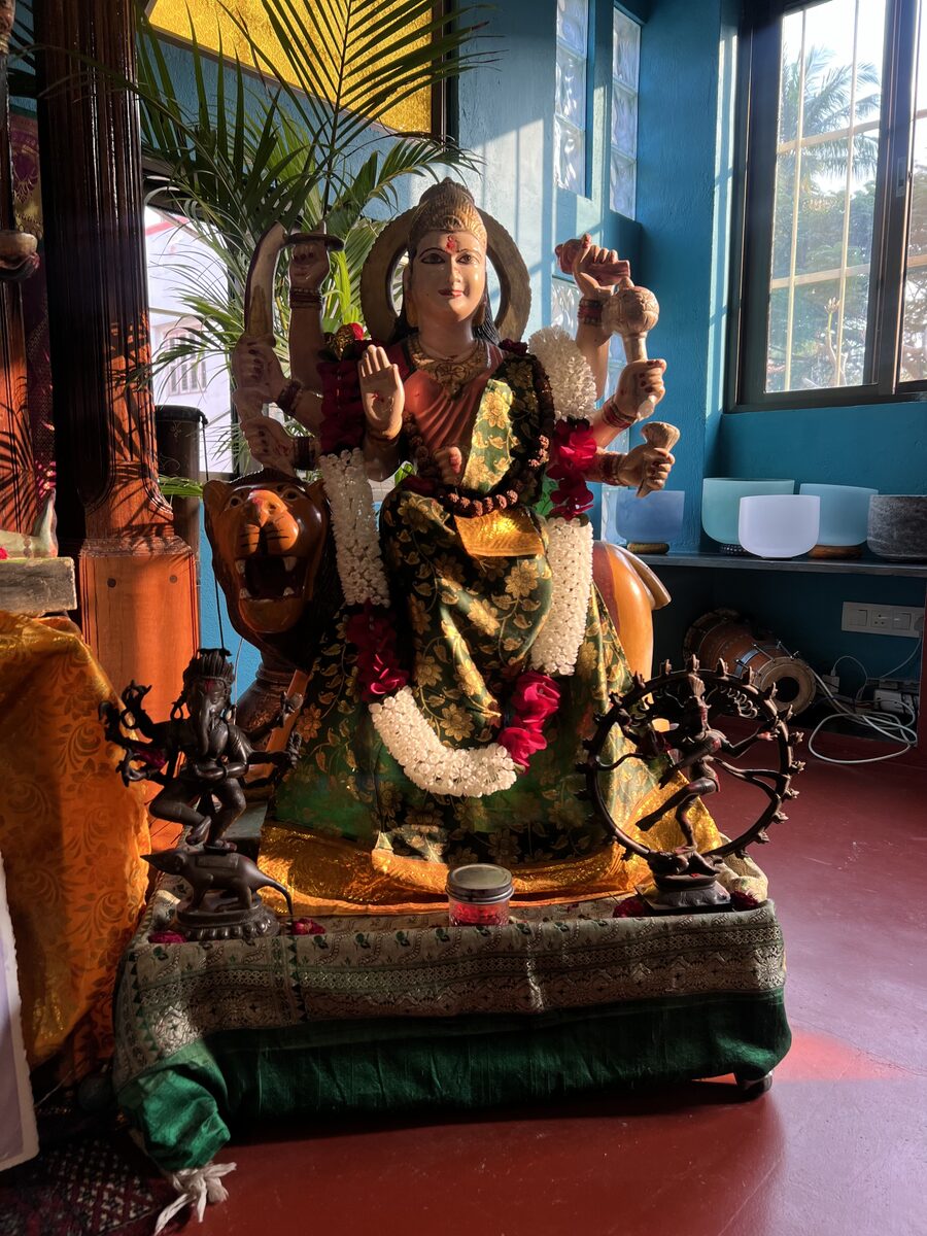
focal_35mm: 26
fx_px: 928
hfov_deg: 53.1
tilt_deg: -7.7
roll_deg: +0.1
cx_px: 464
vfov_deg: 67.3
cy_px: 618
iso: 32
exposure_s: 1/148
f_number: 1.5
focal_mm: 5.7
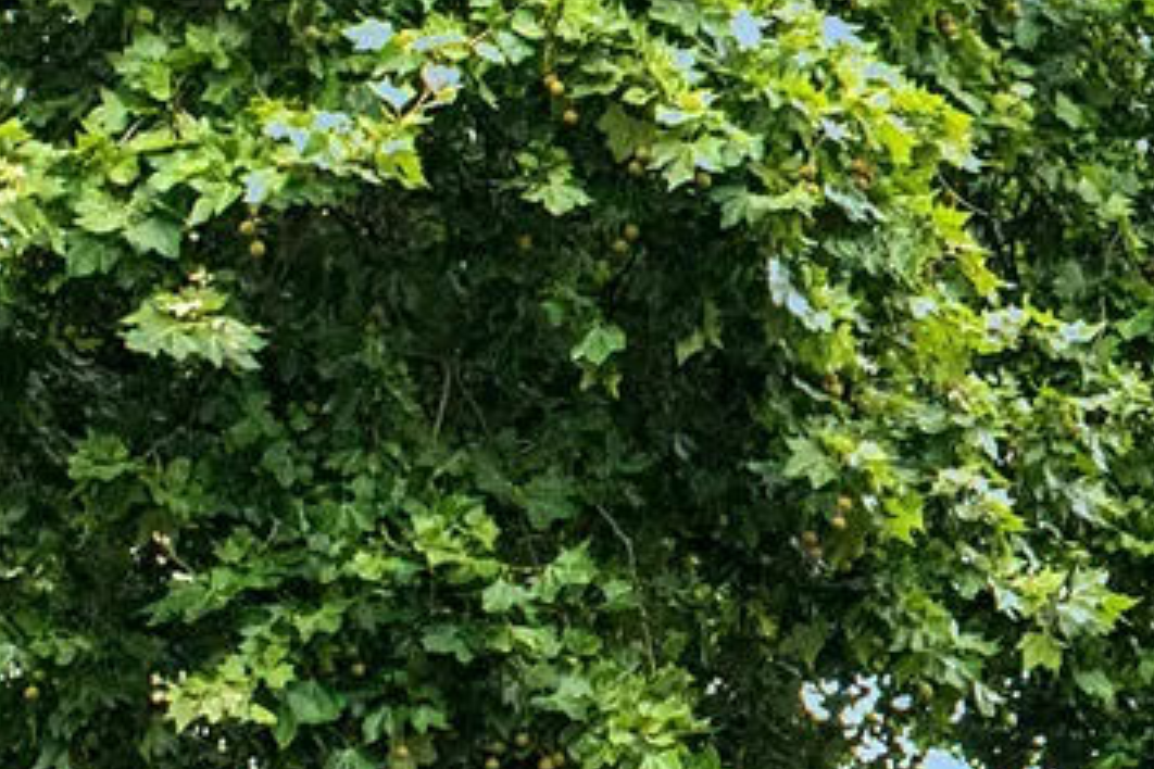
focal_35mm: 224
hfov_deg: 8.5
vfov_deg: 6.1
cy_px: 341
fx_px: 7180
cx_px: 2689
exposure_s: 1/320
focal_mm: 24
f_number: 8
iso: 400
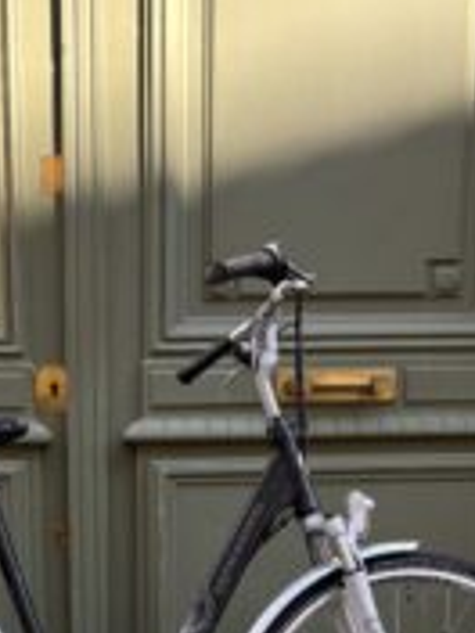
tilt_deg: -10.9
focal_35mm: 59
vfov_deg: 30.2
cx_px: 112
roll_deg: +0.0
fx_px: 1079
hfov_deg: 24.5
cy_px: 647
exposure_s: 1/500
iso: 50
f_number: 1.6
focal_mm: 5.96
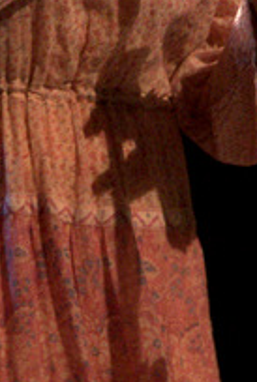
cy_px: -133
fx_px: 11261
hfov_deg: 1.3
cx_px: 151
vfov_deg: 1.9
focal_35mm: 1057
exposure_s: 1/160
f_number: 2.8
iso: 1000
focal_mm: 200
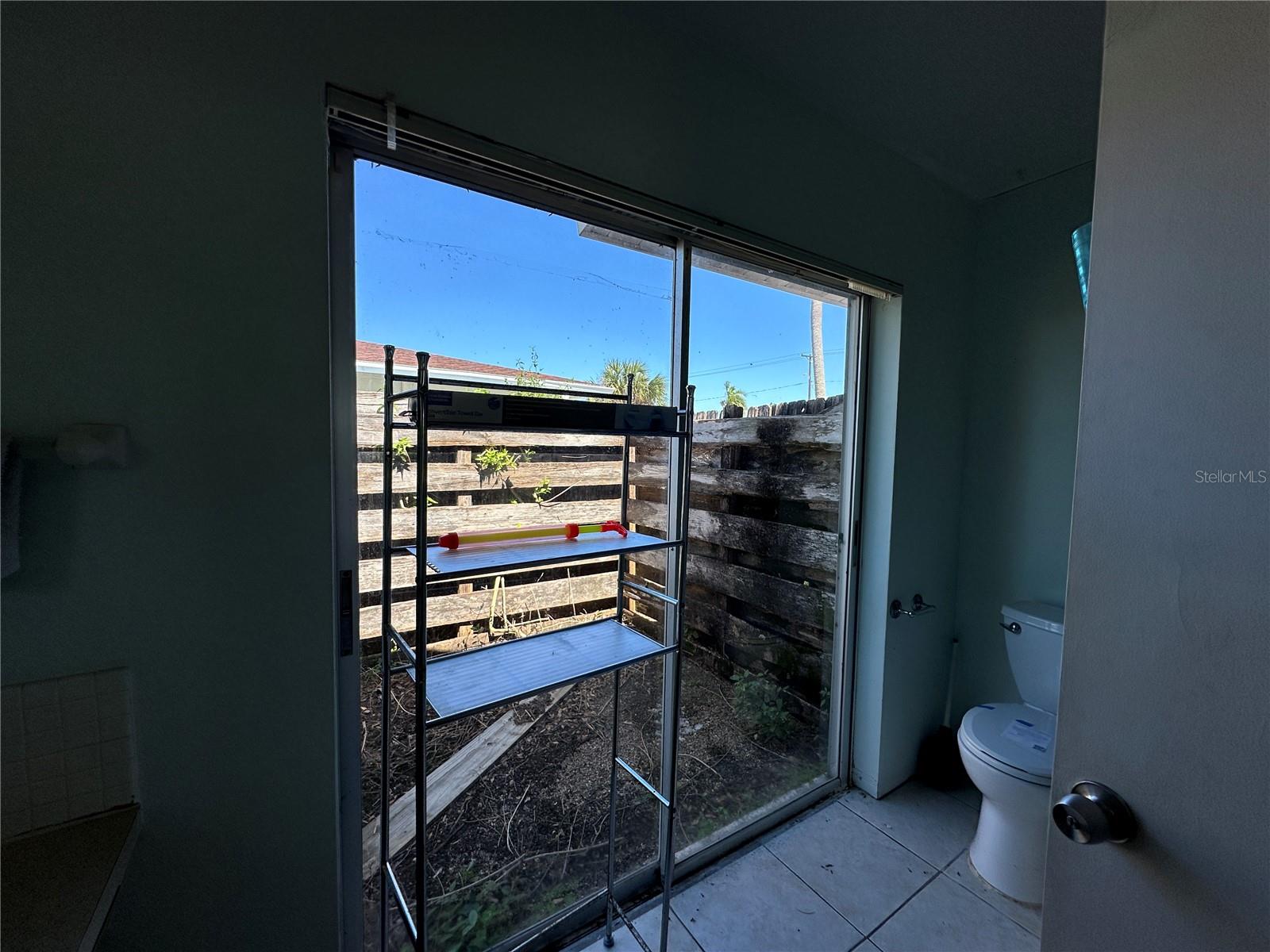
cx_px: 635
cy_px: 476
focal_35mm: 14
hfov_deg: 102.1
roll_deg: -1.0
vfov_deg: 85.7
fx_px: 514
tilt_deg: -3.9
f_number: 2.2
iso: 40
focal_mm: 2.22
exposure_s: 1/744
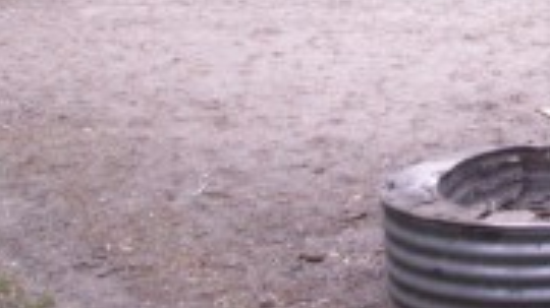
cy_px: -99
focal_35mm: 109
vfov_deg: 10.8
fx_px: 1589
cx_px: 729
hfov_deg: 18.2
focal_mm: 5.86
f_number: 2.8
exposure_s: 1/50
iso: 50
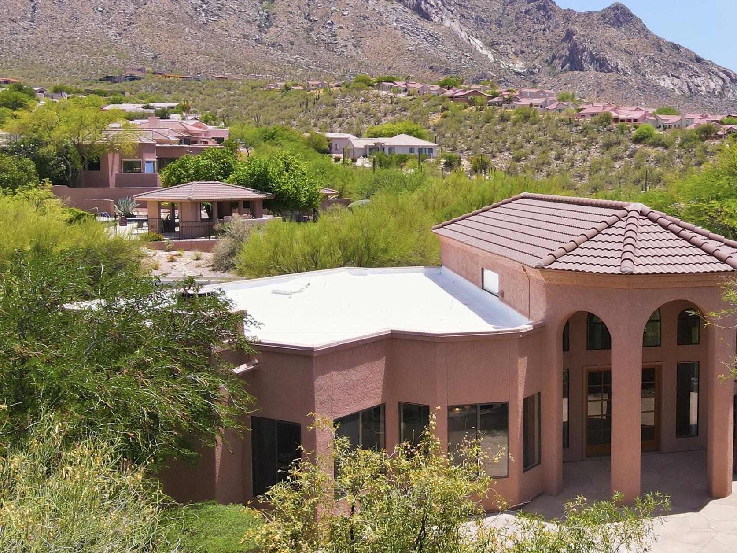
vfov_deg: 33.6
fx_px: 916
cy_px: 257
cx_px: 560
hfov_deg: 42.4
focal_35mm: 43
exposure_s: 1/640
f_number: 2.8
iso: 100
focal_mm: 4.5
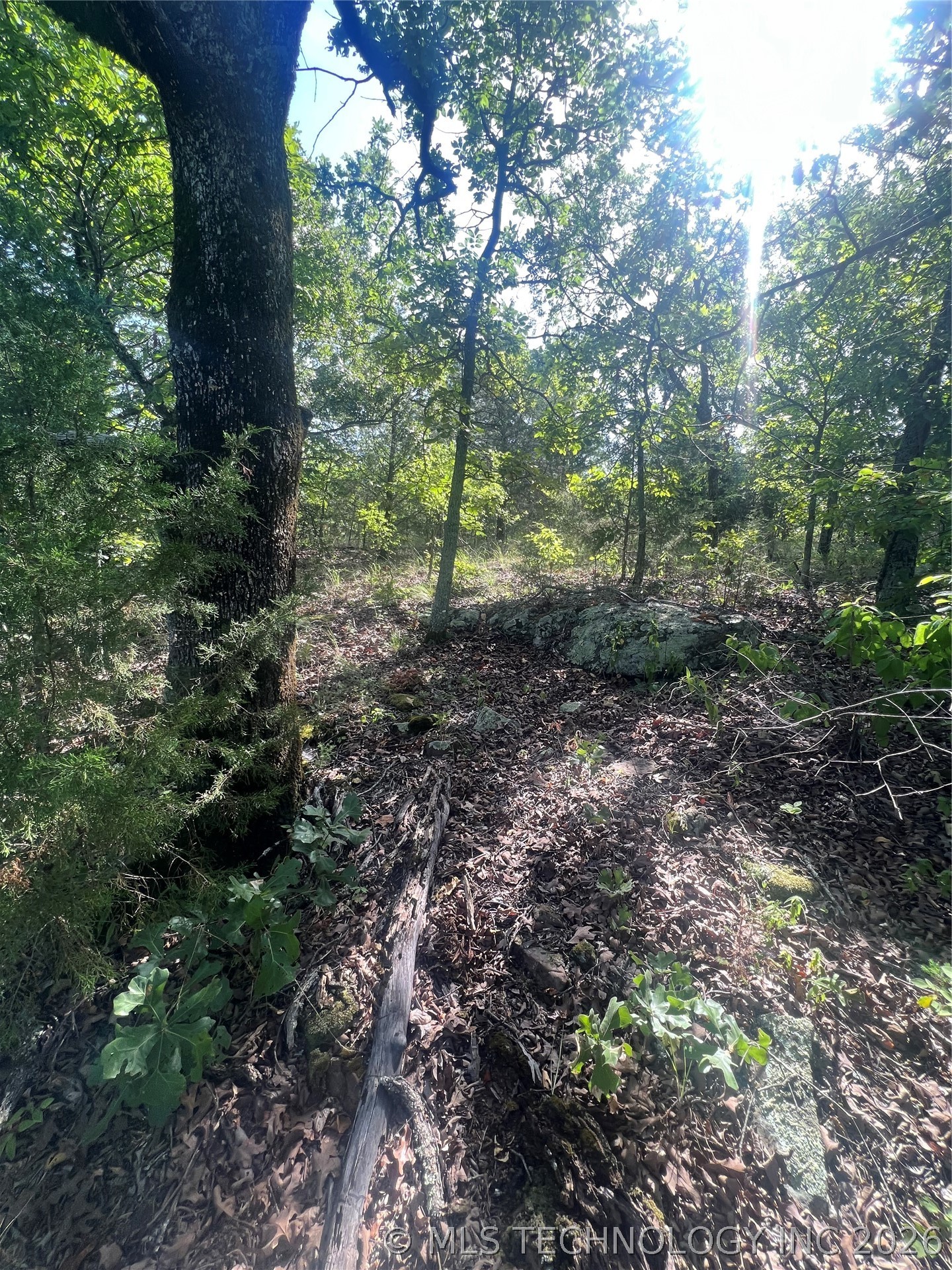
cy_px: 635
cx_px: 476
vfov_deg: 106.2
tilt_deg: -6.4
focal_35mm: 13
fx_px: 477
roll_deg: -2.6
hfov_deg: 89.9
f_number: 1.8
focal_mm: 1.57
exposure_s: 1/160
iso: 32
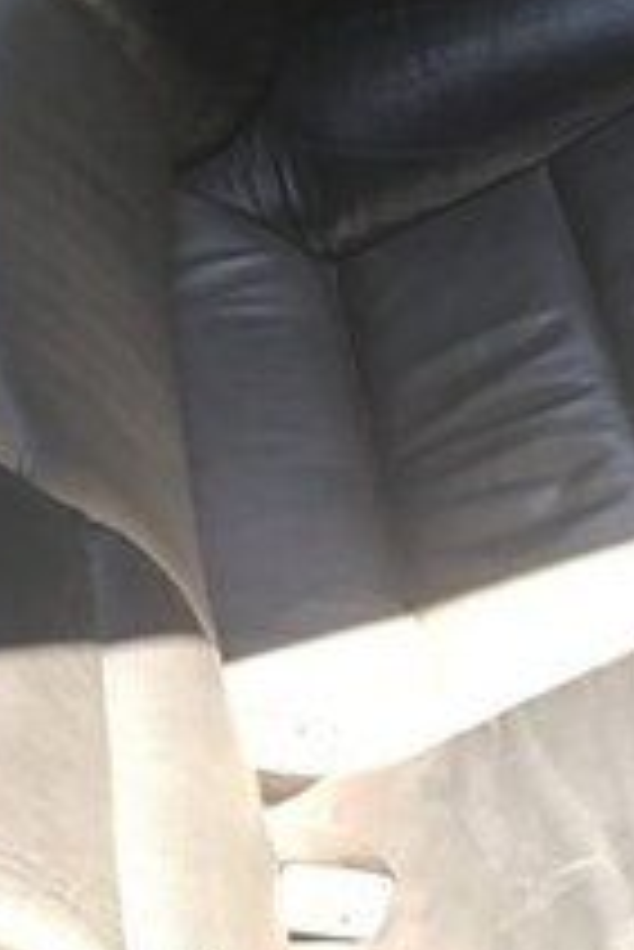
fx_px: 2400
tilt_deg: -30.1
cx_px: 1353
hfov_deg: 12.7
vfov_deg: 21.8
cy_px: 79
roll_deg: -0.5
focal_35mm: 91
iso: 25
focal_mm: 3.99
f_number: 1.8
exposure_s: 1/100
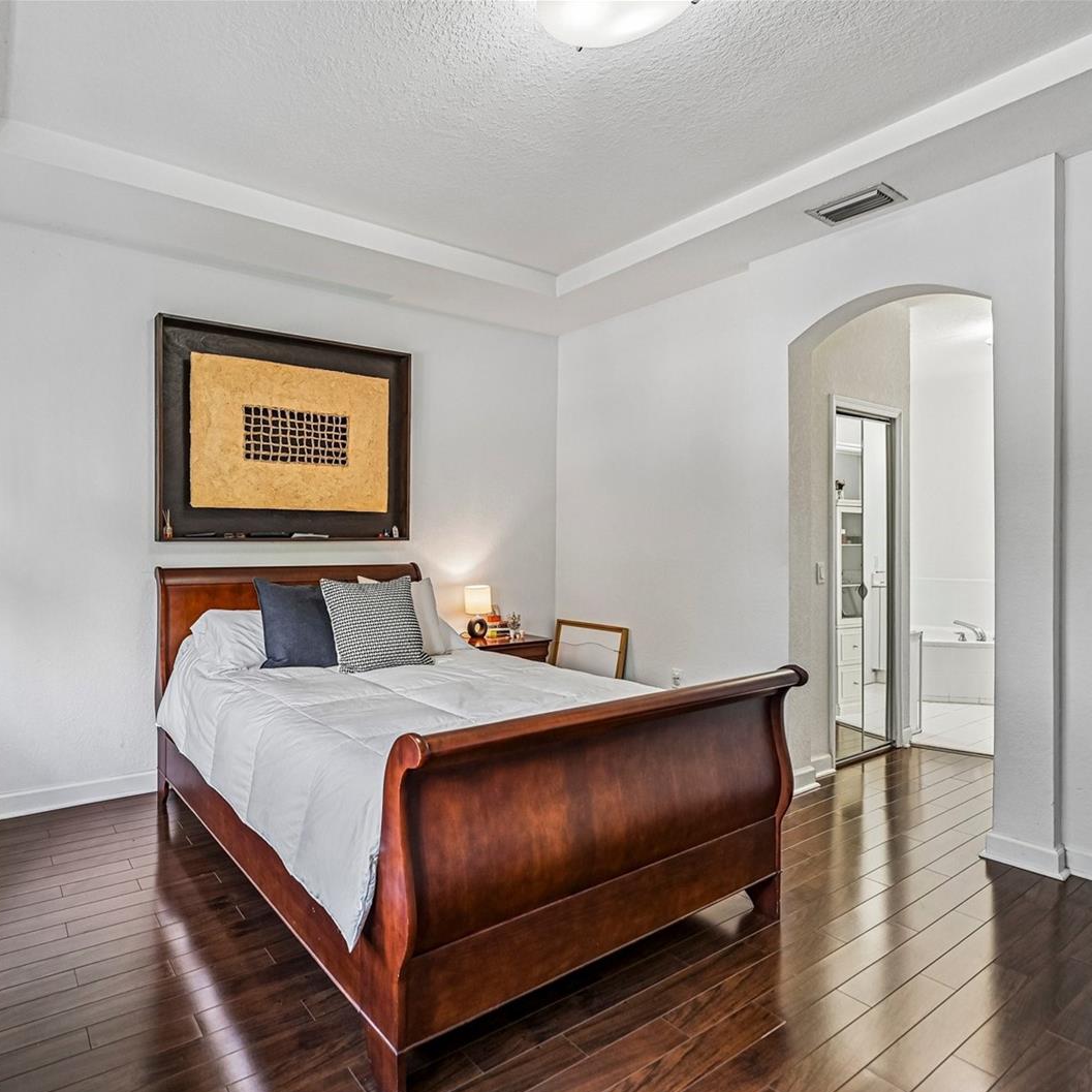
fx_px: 642
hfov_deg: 77.9
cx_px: 356
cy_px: 550
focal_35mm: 18
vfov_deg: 80.7
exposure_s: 1/13
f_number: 4
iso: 140
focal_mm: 14
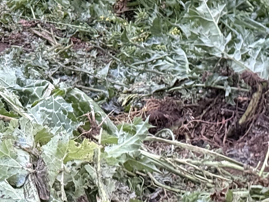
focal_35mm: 166
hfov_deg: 11.4
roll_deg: +9.7
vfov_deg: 8.8
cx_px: -137
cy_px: -64
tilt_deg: -29.8
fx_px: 1290
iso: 640
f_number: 1.78
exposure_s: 1/27
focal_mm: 6.76
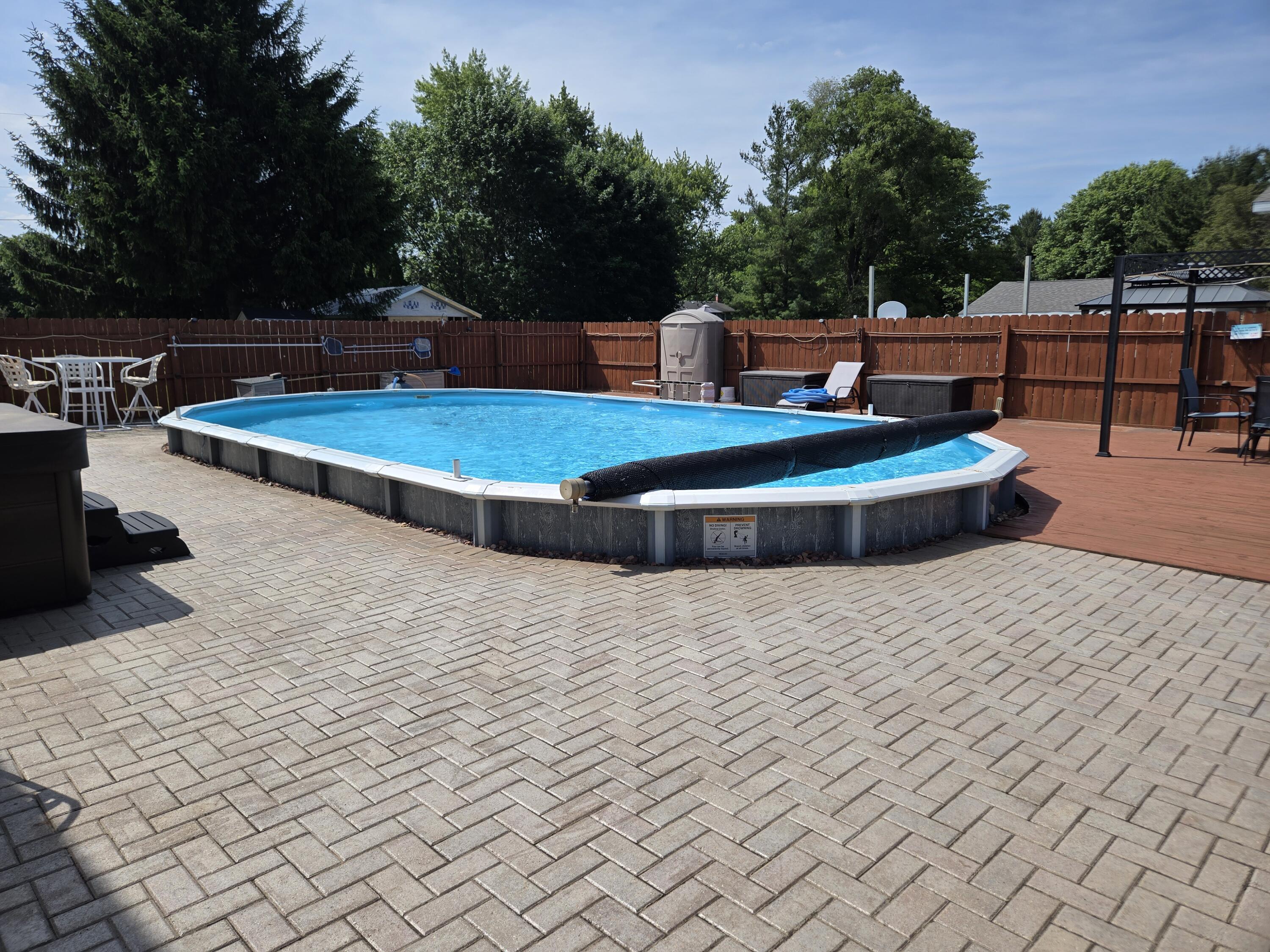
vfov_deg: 58.9
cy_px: 476
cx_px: 635
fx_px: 844
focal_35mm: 23
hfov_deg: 73.9
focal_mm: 5.4
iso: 25
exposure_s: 1/2470
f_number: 1.8
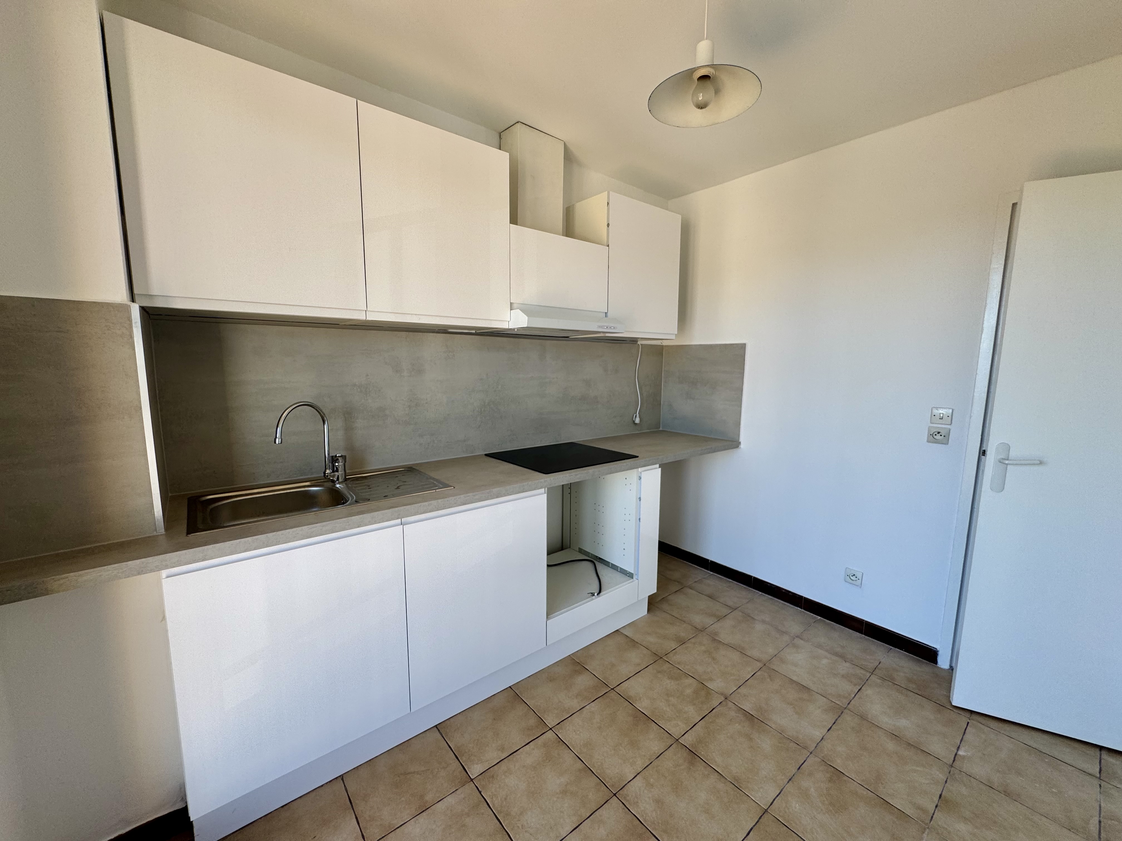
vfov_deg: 85.7
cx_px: 561
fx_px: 454
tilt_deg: -8.3
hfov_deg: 102.1
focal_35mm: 14
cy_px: 420
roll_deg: -1.4
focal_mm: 2.22
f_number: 2.2
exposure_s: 1/99
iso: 40
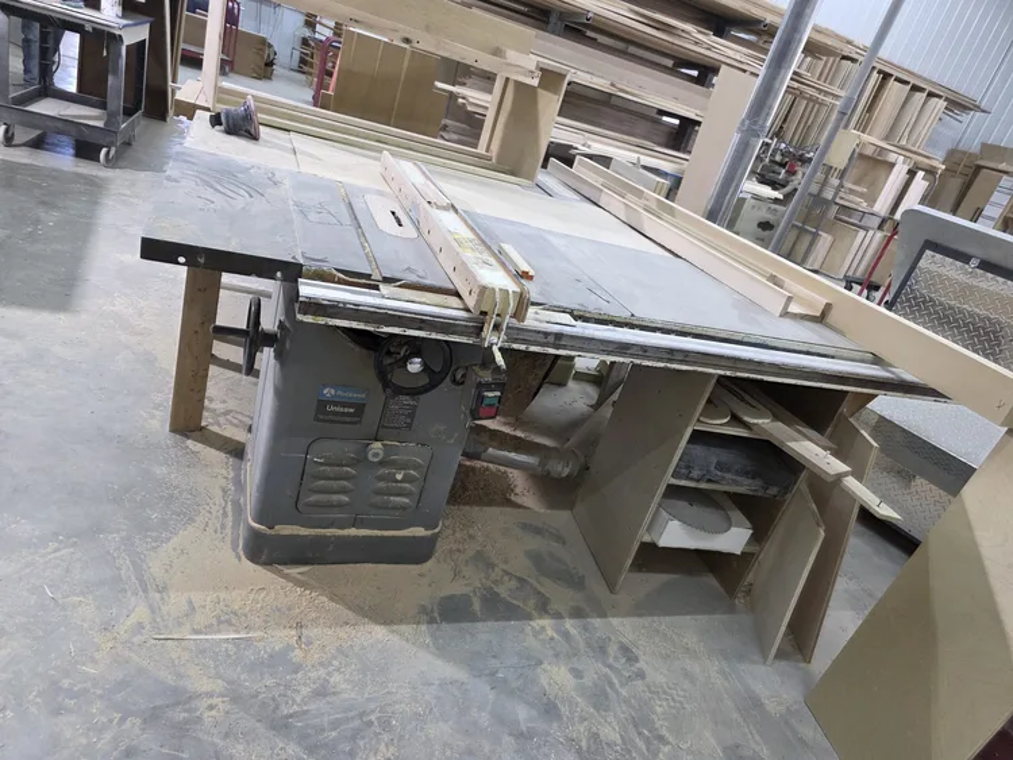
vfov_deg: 58.9
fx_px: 673
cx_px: 506
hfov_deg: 73.9
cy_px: 380
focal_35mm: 23
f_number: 1.7
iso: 250
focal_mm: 6.3
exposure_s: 1/120
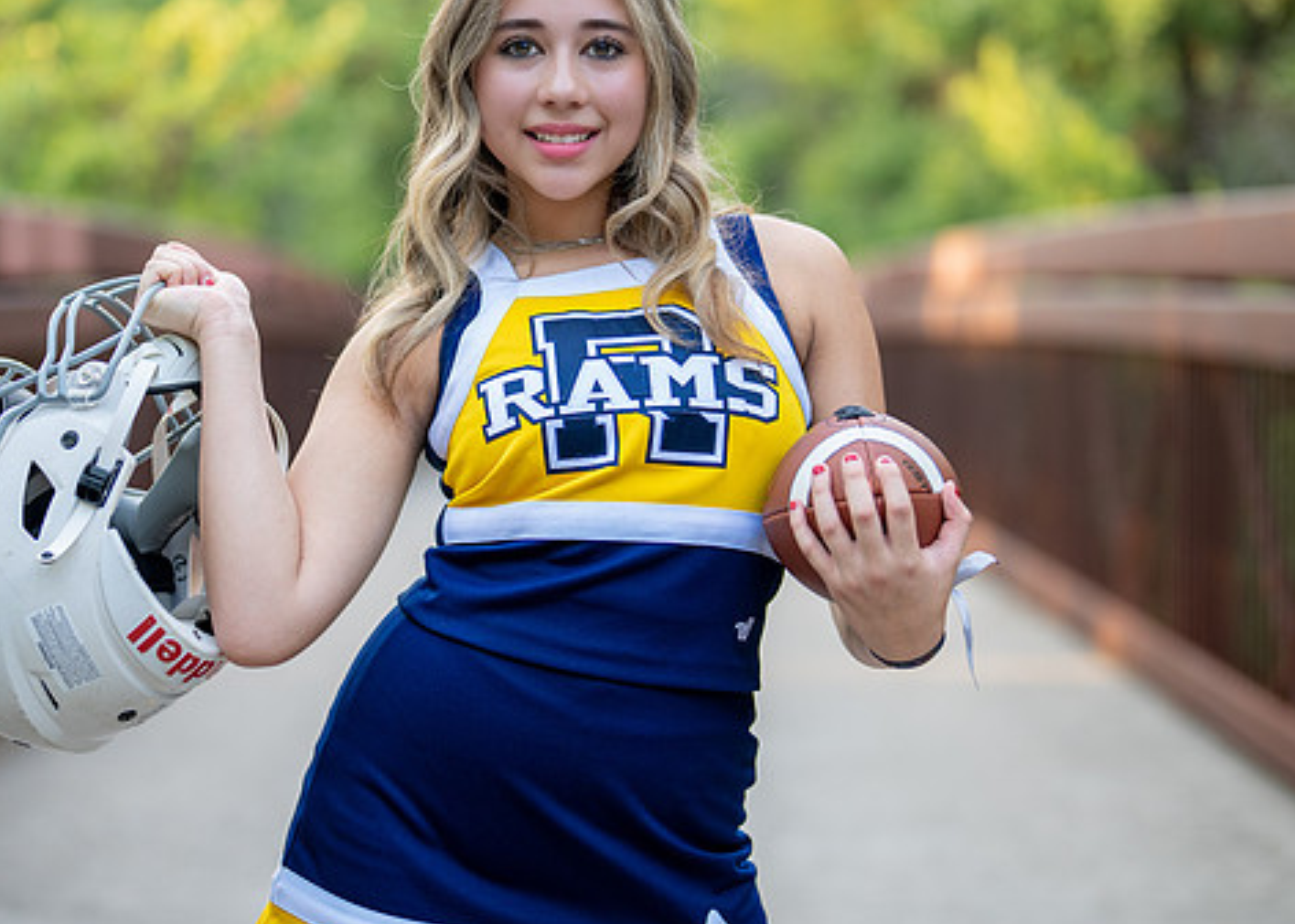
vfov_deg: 17.2
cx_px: 571
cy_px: 434
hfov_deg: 23.9
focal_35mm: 83
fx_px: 3052
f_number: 1.2
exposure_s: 1/500
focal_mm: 50
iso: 200
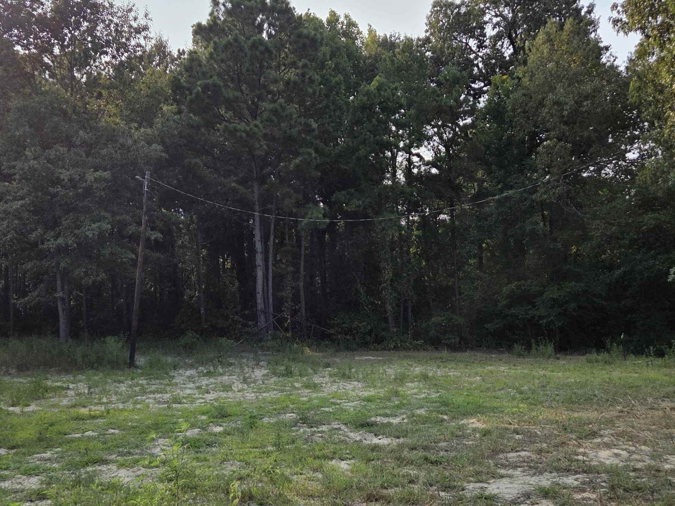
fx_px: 760
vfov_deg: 36.5
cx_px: 310
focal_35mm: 39
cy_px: 328
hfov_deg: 47.8
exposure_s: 1/6839
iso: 80
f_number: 1.8
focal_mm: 5.4
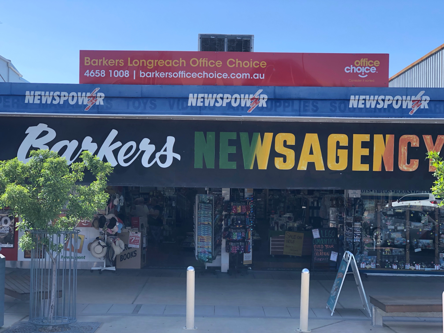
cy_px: 166
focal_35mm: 57
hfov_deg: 33.8
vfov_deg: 25.7
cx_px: 222
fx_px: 731
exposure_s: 1/208
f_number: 2.8
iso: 20
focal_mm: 6.6
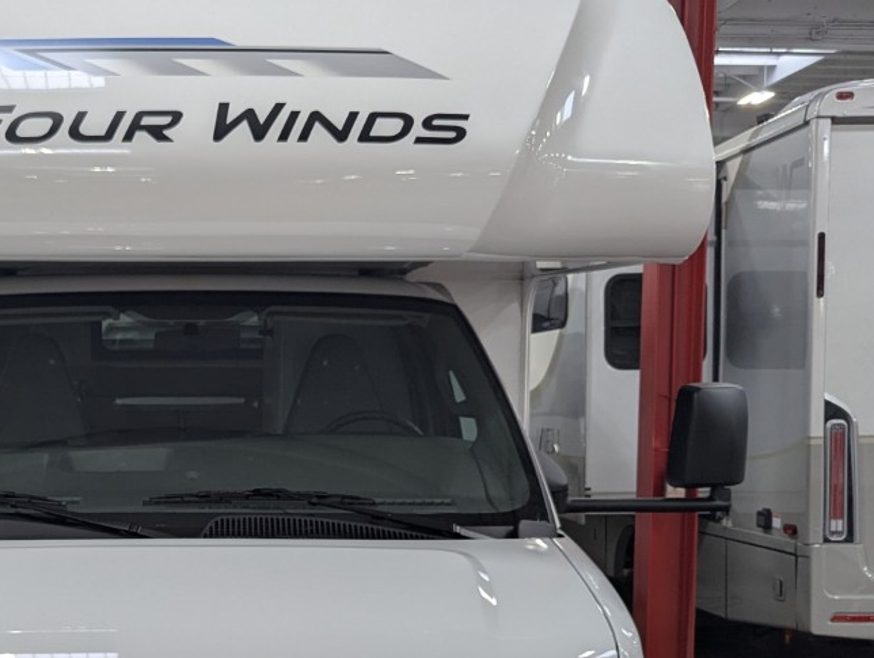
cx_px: 158
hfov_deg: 35.4
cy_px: 507
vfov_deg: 27.6
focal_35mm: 52
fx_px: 1315
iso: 59
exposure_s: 1/87.8
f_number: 1.85
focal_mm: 6.81
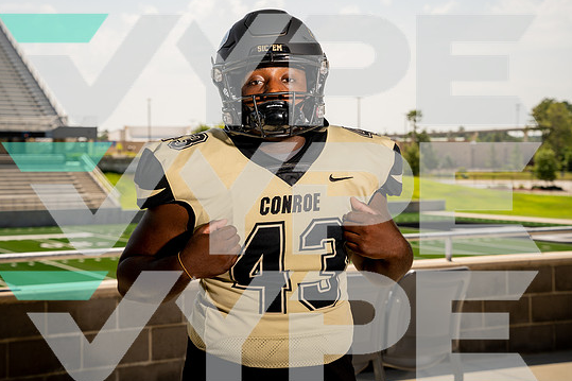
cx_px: 272
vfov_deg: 19.4
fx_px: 1112
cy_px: 199
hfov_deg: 28.8
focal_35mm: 70
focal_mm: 65
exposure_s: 1/250
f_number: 7.1
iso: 100
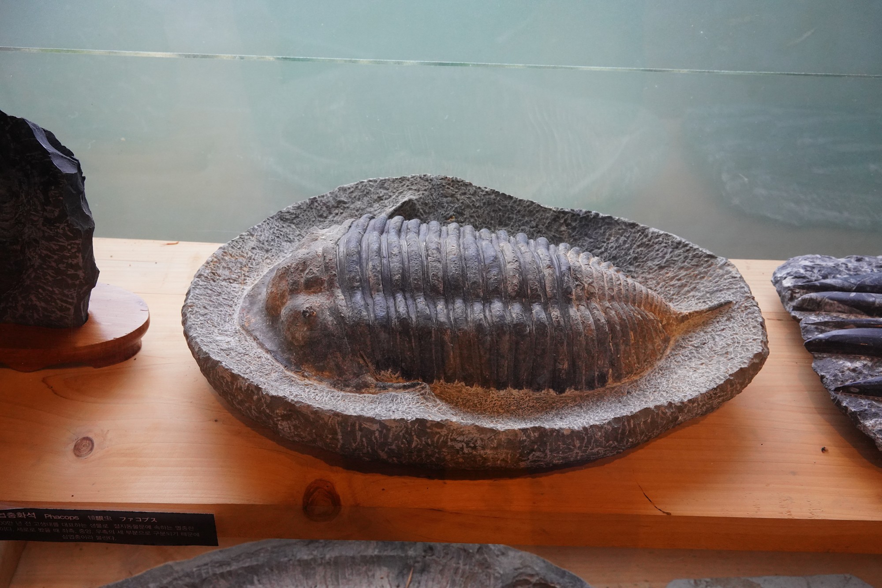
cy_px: 294
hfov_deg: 54.4
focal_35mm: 35
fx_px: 858
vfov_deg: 37.9
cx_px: 441
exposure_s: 1/100
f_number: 10
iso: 3200
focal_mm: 35
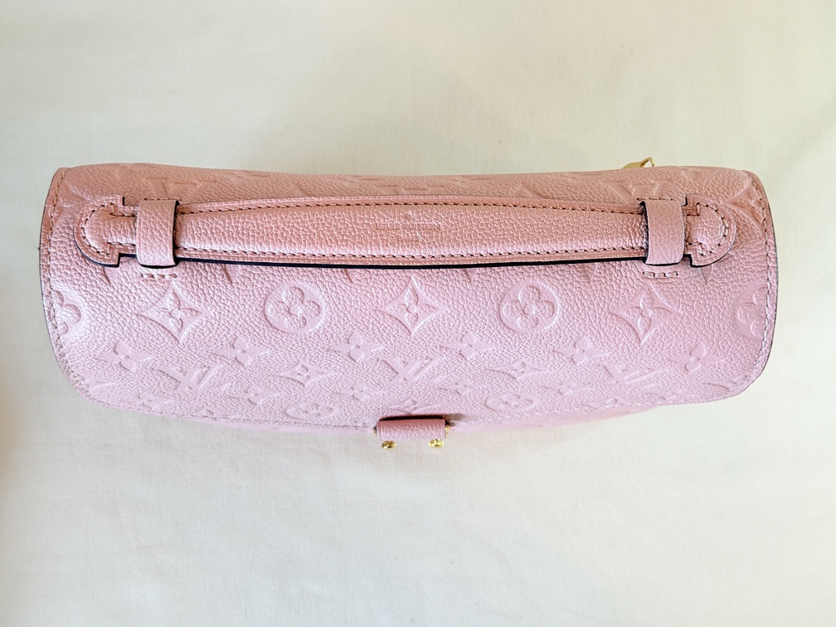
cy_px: 314
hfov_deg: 39.7
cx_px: 418
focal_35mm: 48
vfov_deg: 30.3
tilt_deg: -75.4
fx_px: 1159
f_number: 1.78
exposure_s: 1/50
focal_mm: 6.76
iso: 64
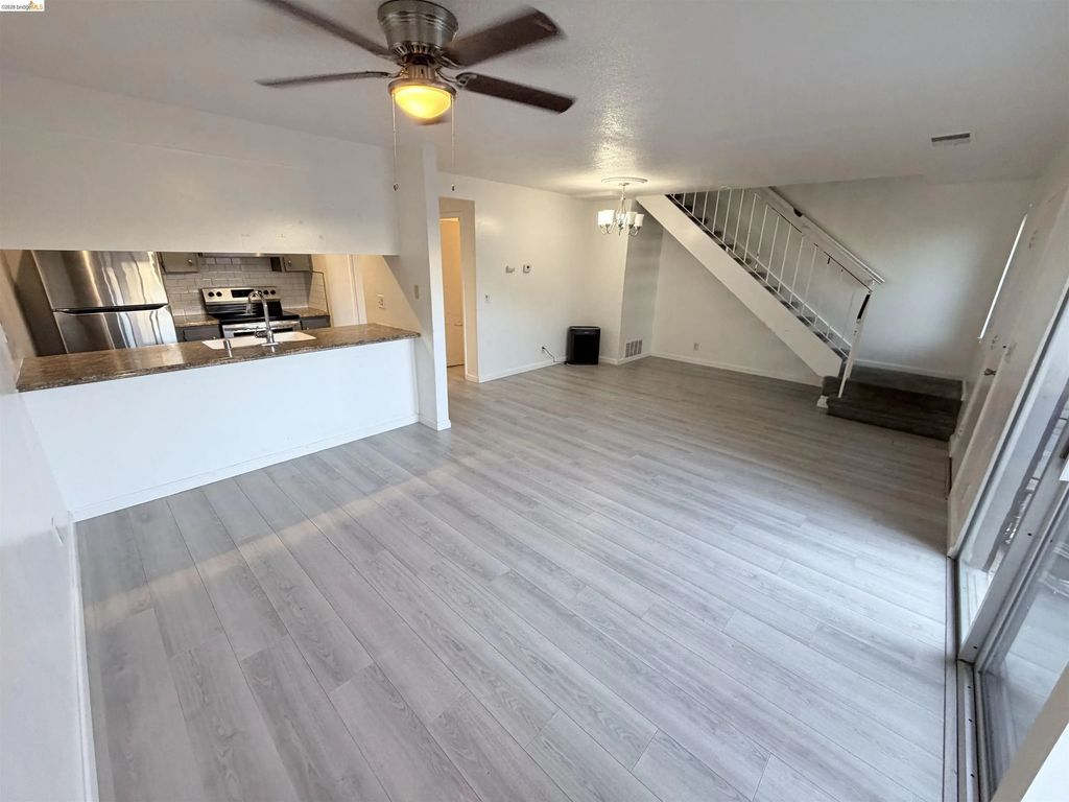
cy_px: 401
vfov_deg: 85.7
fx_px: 432
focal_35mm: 14
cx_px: 534
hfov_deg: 102.1
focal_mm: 2.22
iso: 250
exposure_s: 1/120
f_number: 2.2
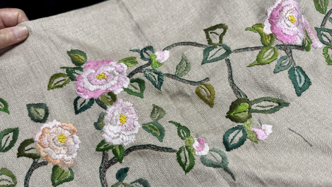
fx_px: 238
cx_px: 167
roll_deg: +13.6
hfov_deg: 69.9
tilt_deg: -37.2
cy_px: 115
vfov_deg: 42.6
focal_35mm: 27
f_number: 1.78
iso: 125
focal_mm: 6.76
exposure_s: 1/100
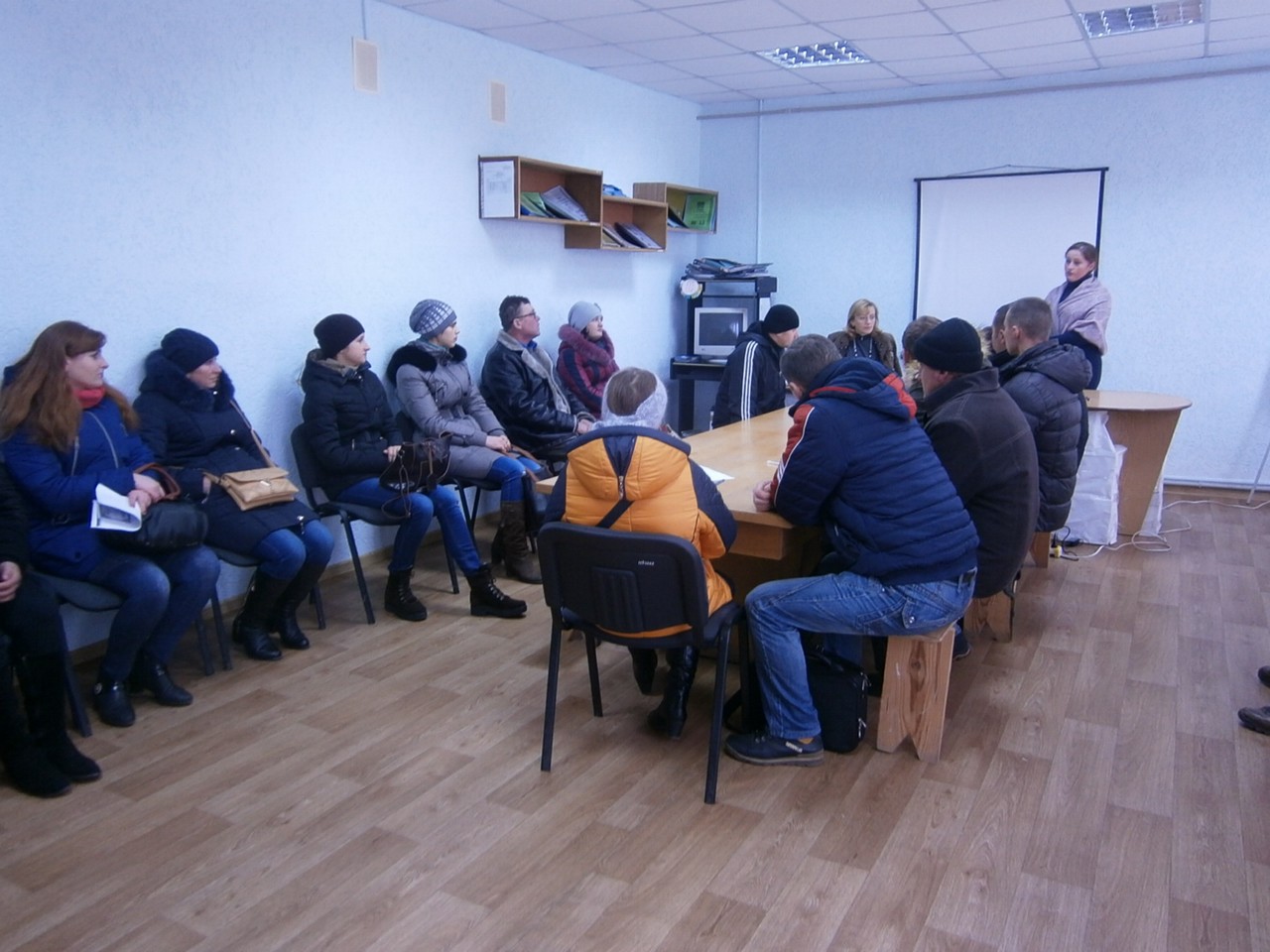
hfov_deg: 67.3
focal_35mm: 26
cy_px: 476
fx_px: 954
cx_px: 635
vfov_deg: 53.1
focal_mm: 4.7
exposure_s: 1/6
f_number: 2.8
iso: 125
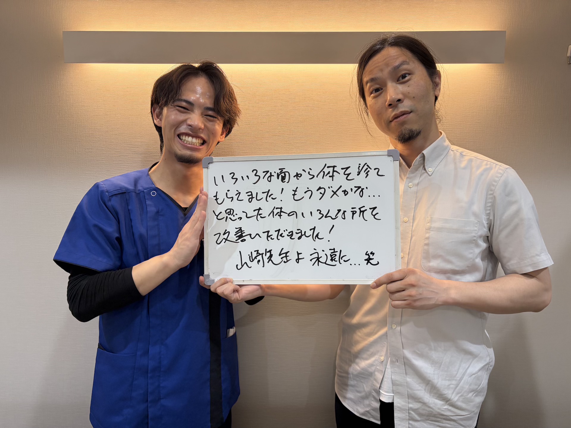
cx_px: 286
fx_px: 429
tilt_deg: -5.6
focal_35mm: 26
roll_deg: +0.5
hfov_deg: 67.3
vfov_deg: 53.1
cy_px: 214
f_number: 1.6
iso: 125
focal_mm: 5.96
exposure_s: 1/100
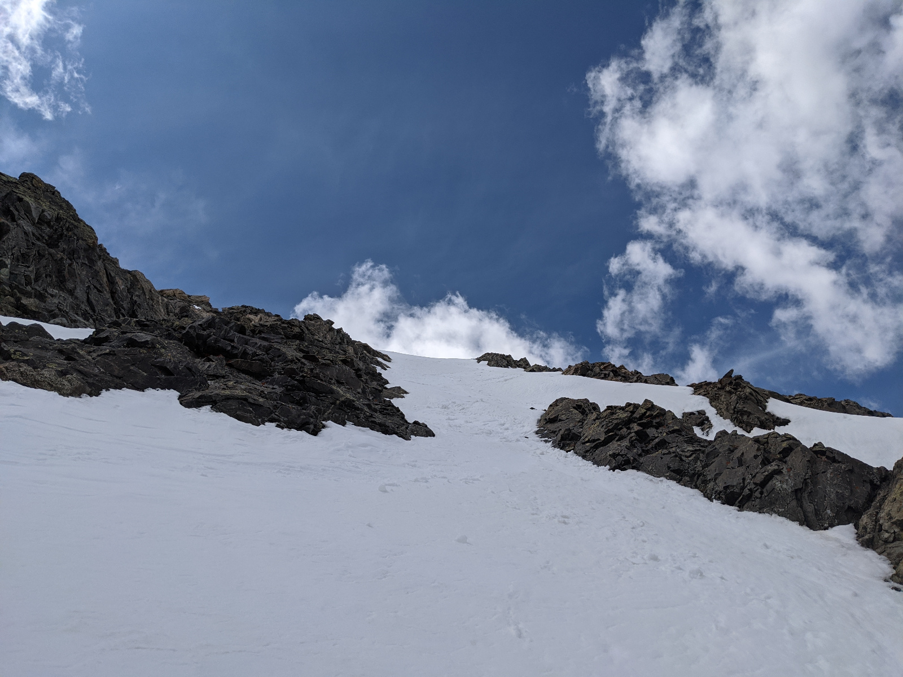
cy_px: 338
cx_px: 452
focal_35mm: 27
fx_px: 704
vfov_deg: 51.4
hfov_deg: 65.3
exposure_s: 1/7812
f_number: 1.73
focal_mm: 4.38
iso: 67
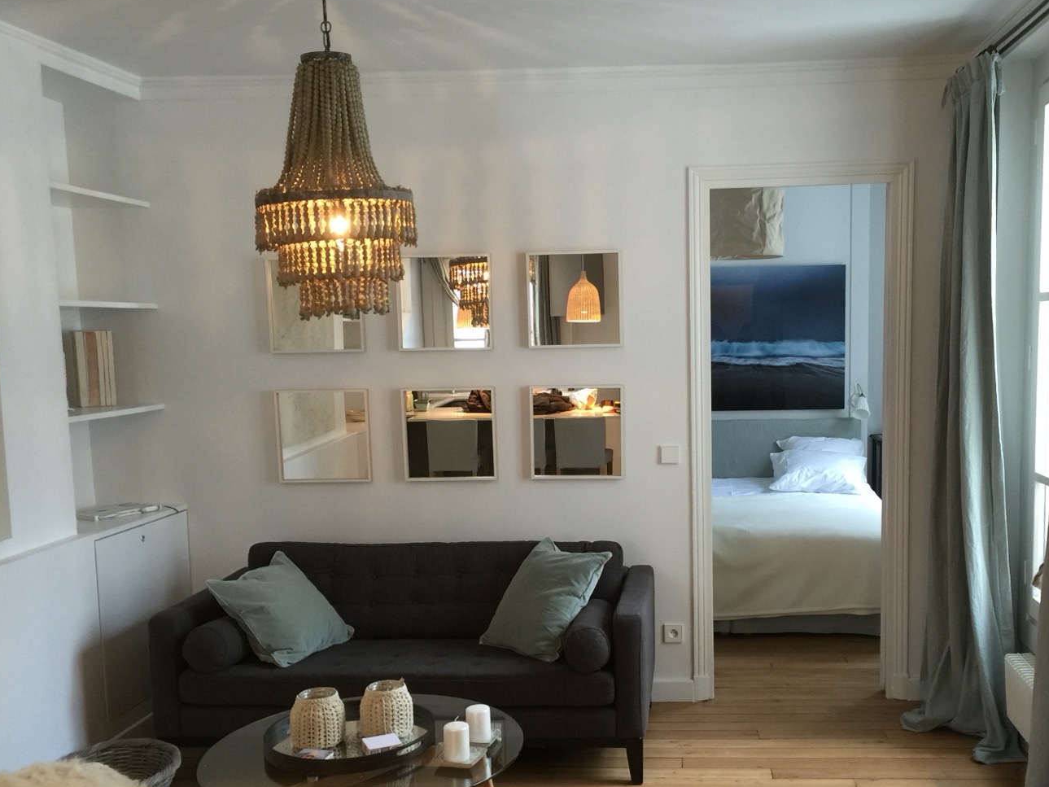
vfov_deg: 39.5
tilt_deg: -6.2
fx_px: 1091
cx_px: 633
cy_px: 463
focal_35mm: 36
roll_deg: +1.7
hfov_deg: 51.0
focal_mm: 4.15
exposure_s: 1/17
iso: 64
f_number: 2.2
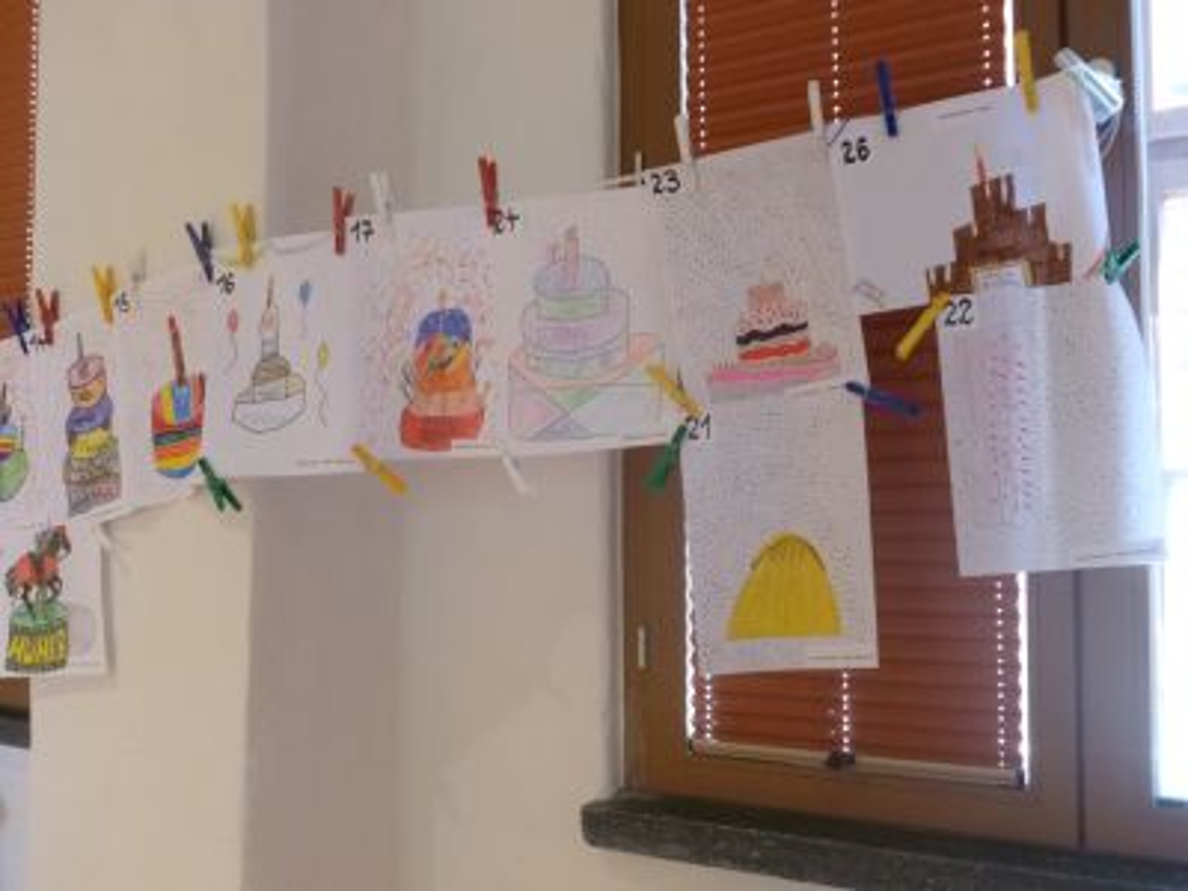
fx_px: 1235
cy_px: 446
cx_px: 594
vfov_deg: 39.7
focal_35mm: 36
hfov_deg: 51.4
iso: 400
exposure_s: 1/30
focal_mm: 6.4
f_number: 3.1
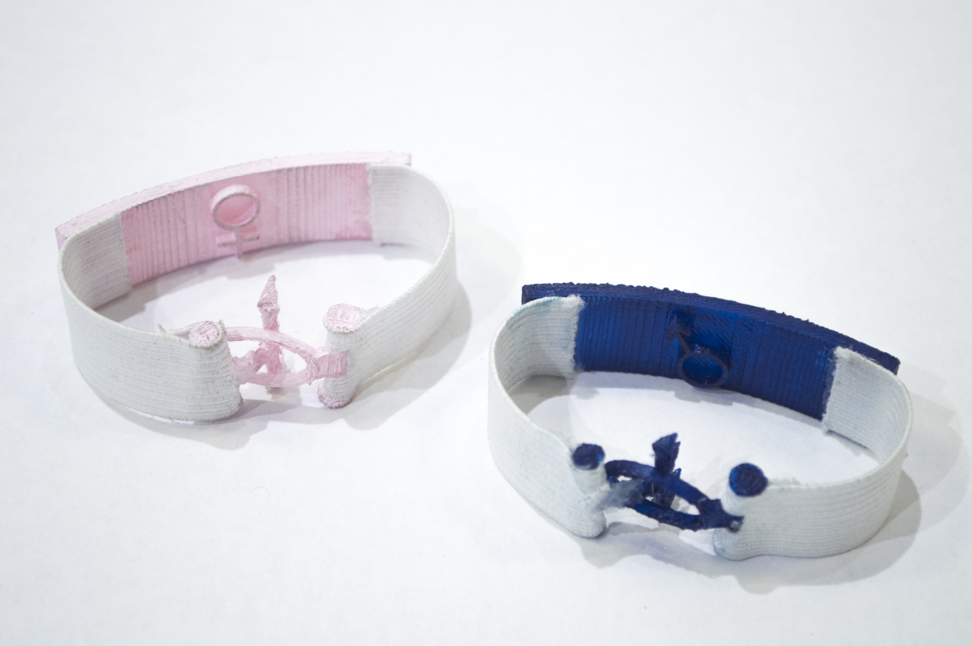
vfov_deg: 16.5
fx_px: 2226
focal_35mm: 82
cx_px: 486
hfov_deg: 24.6
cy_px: 323
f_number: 5.6
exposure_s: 1/80
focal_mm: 55
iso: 400
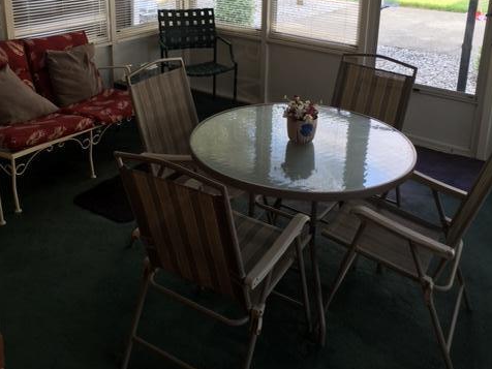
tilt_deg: -17.4
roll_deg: -1.4
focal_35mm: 39
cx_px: 247
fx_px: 554
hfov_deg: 47.9
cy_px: 79
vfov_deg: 35.7
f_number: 2.2
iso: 25
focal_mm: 4.15
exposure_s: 1/60
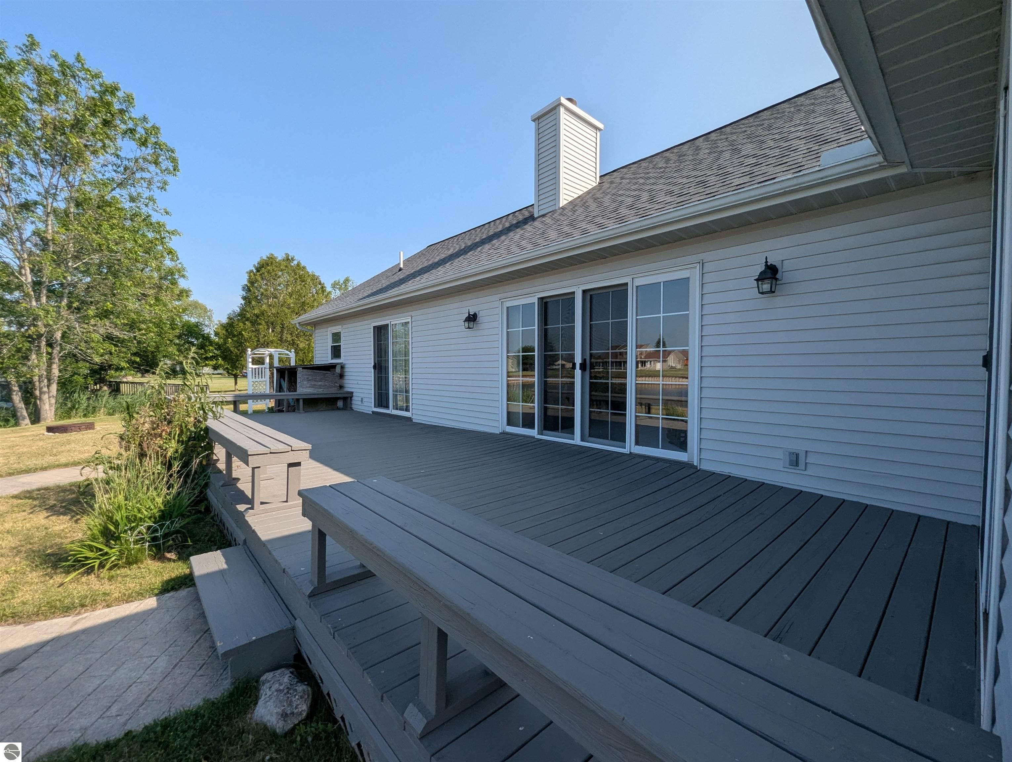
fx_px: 381
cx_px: 506
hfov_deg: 106.1
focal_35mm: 13
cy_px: 381
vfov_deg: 90.1
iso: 45
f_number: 2.2
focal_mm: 1.95
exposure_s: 1/1034
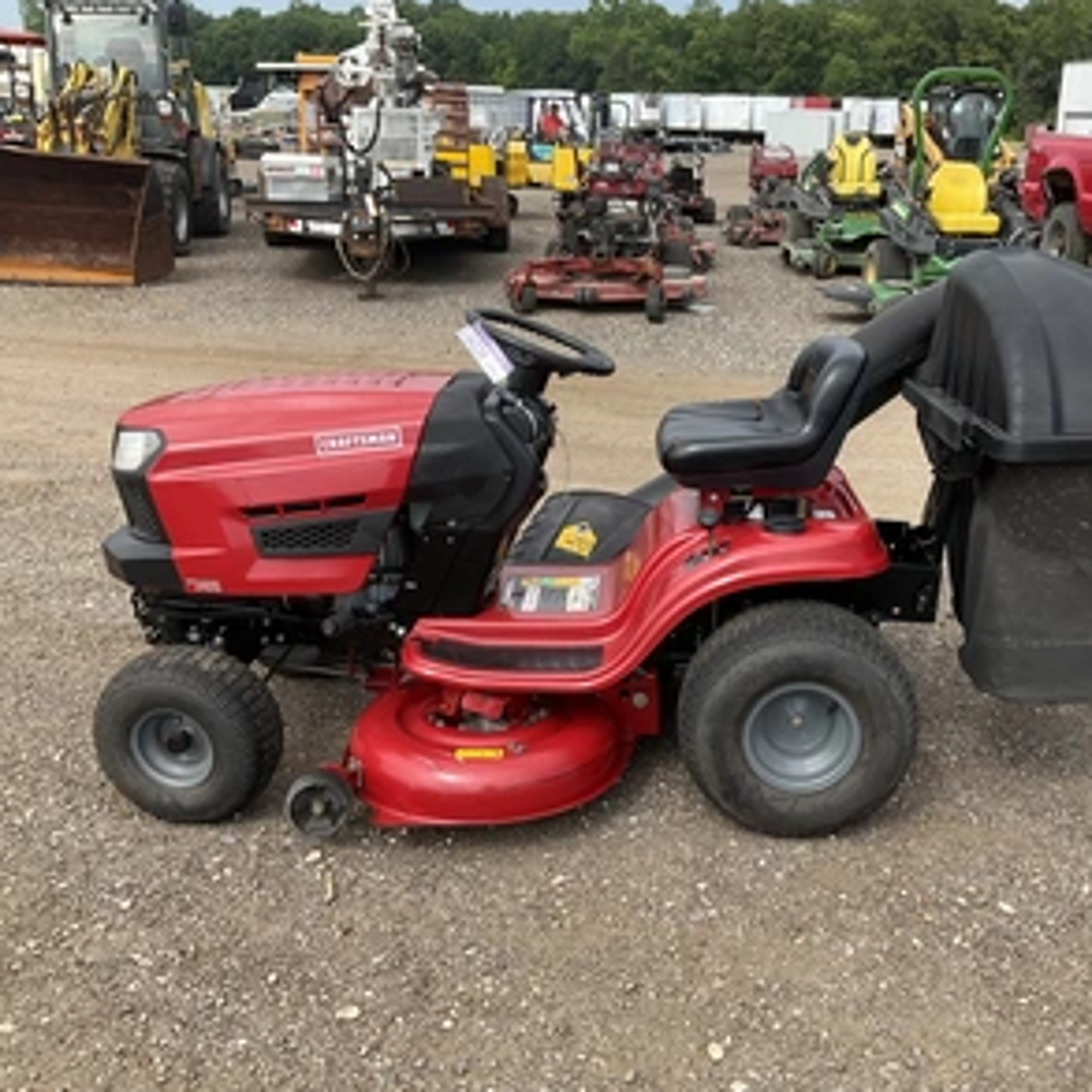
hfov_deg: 46.7
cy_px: 540
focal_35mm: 35
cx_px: 693
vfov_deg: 47.2
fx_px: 1249
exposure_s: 1/944
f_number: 1.8
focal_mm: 3
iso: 25
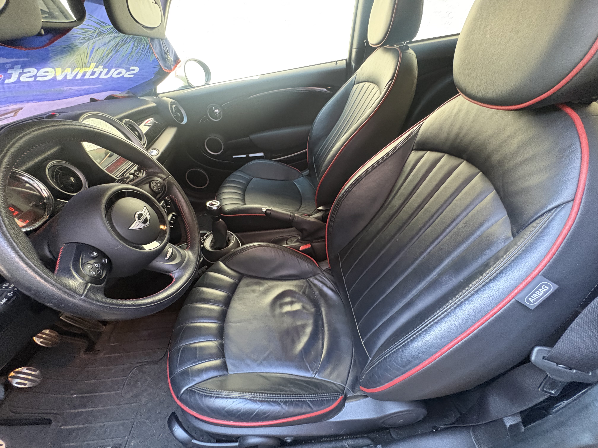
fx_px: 242
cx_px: 299
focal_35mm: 14
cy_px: 224
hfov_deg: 102.1
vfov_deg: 85.7
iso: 1000
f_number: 2.2
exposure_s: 1/59
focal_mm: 2.22
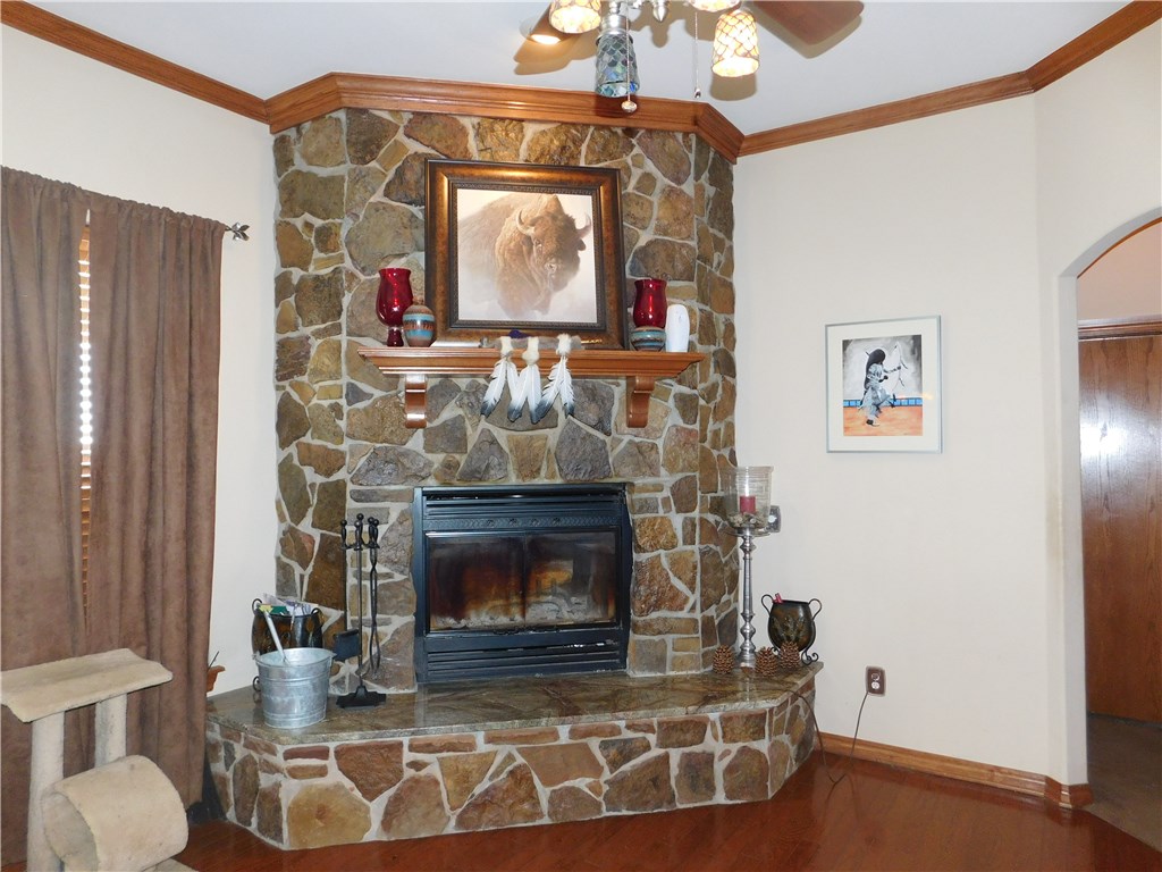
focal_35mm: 23
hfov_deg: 73.9
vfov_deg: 58.9
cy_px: 436
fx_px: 772
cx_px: 581
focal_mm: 4
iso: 250
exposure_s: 1/30
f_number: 3
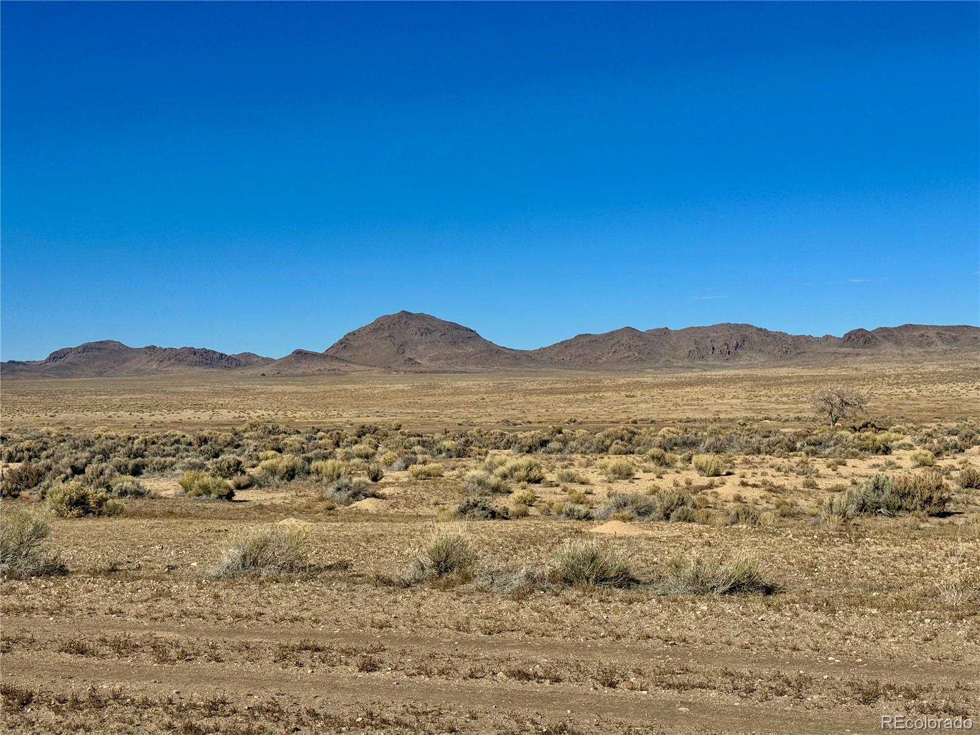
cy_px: 368
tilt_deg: +1.1
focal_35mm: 48
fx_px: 1359
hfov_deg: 39.7
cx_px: 490
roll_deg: +0.1
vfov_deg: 30.3
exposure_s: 1/9009
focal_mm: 6.76
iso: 80
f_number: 1.78
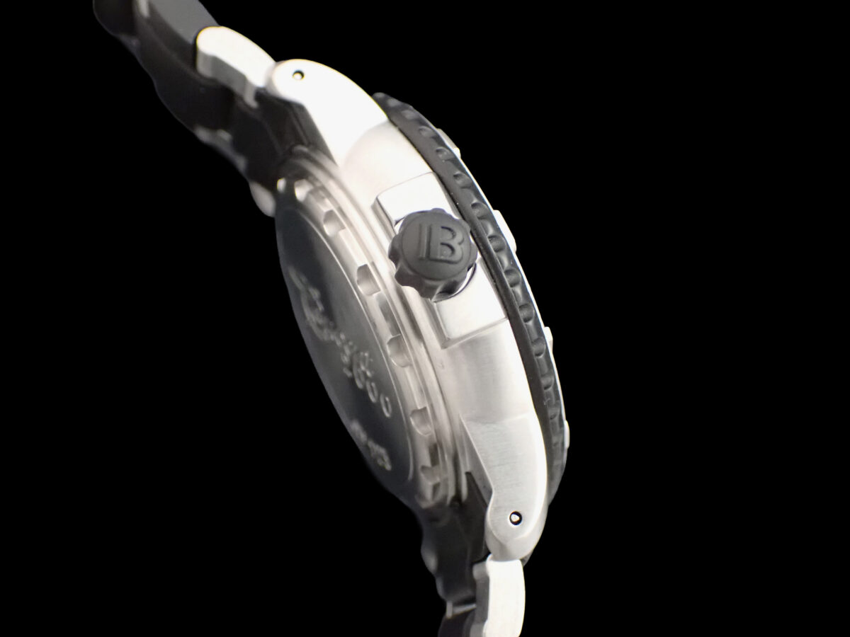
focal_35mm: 50
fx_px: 1228
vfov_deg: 29.1
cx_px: 425
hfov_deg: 38.2
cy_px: 318
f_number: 3.2
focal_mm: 9.01
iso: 1600
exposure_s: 1/50
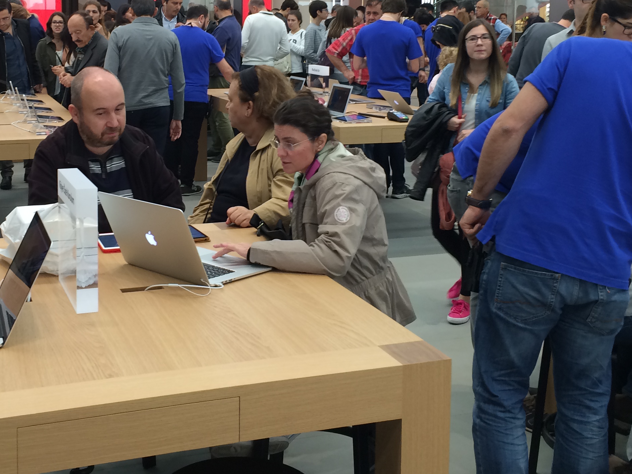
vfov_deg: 28.6
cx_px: 242
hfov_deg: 38.0
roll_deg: -1.5
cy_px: 110
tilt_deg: -6.3
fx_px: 913
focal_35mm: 50
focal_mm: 4.15
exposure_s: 1/30
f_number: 2.2
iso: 50
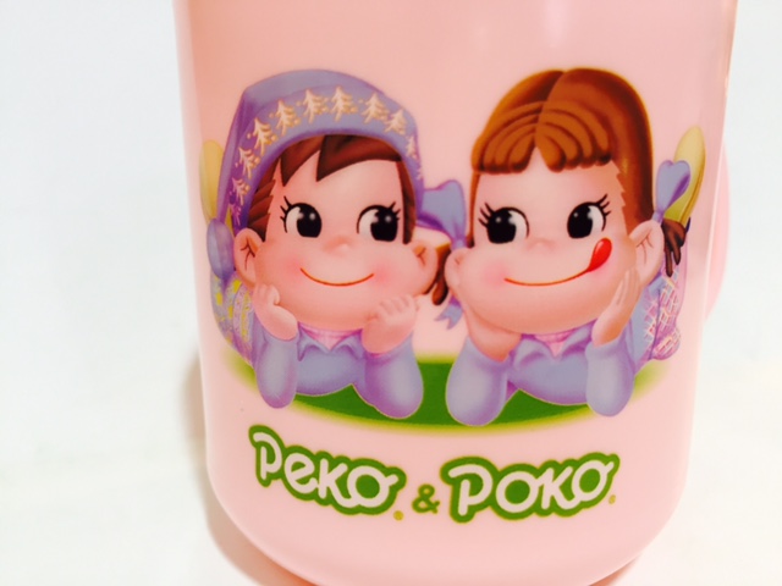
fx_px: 655
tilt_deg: -8.1
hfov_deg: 61.7
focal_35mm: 29
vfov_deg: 48.2
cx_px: 391
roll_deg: -0.8
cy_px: 293
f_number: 2.2
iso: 80
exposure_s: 1/33
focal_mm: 4.15
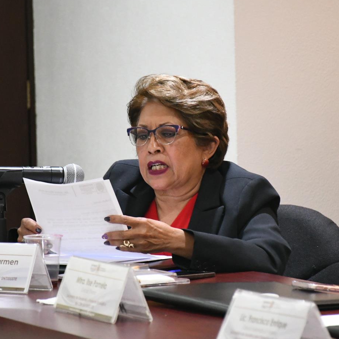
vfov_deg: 5.6
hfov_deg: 5.6
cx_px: 160
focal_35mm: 314
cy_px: 158
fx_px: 3479
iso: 6400
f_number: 5.6
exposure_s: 1/100
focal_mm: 140
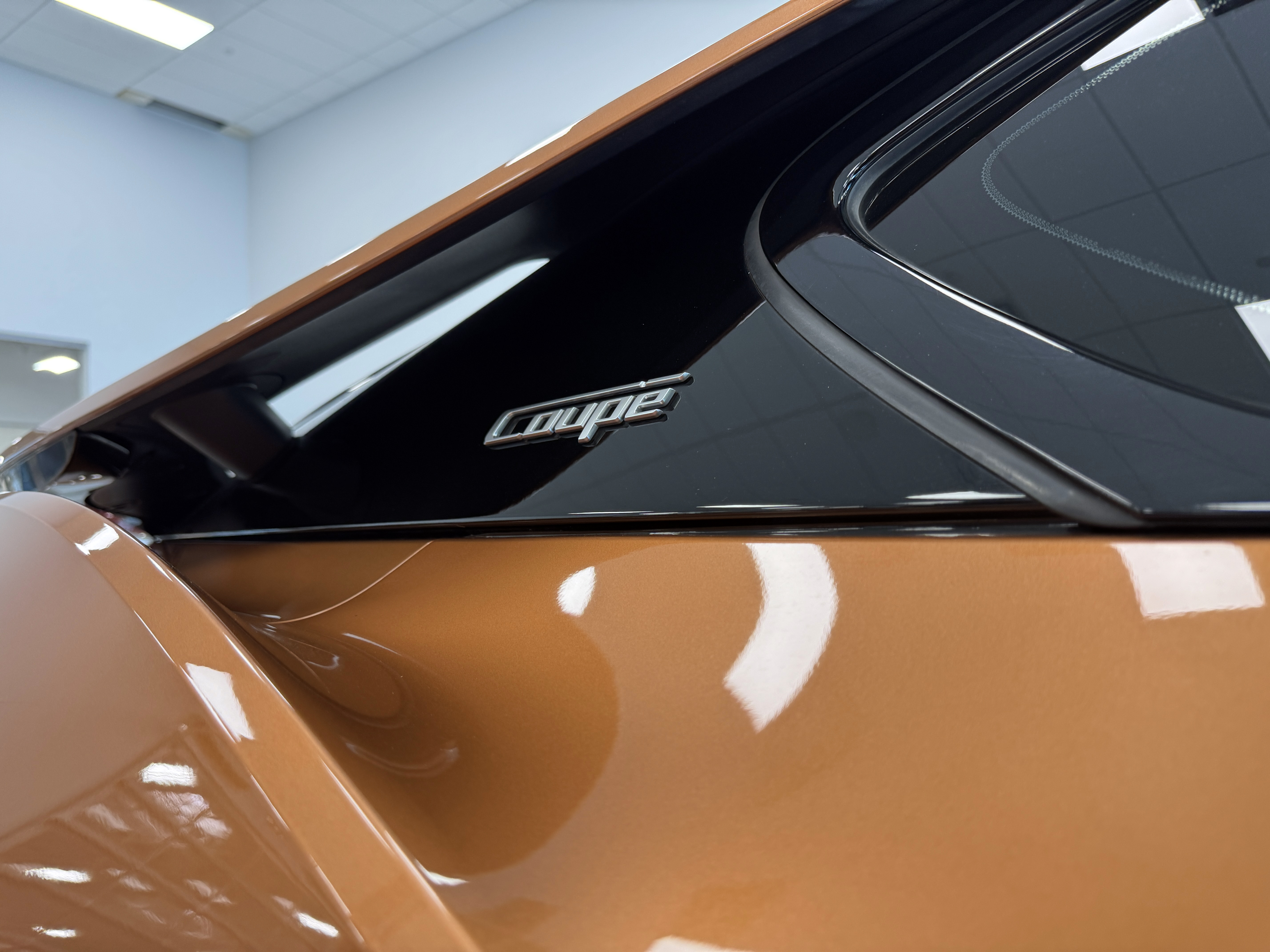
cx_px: 635
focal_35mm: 24
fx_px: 881
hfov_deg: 71.6
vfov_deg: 56.8
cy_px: 476
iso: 125
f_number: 1.78
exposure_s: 1/60
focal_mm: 6.76
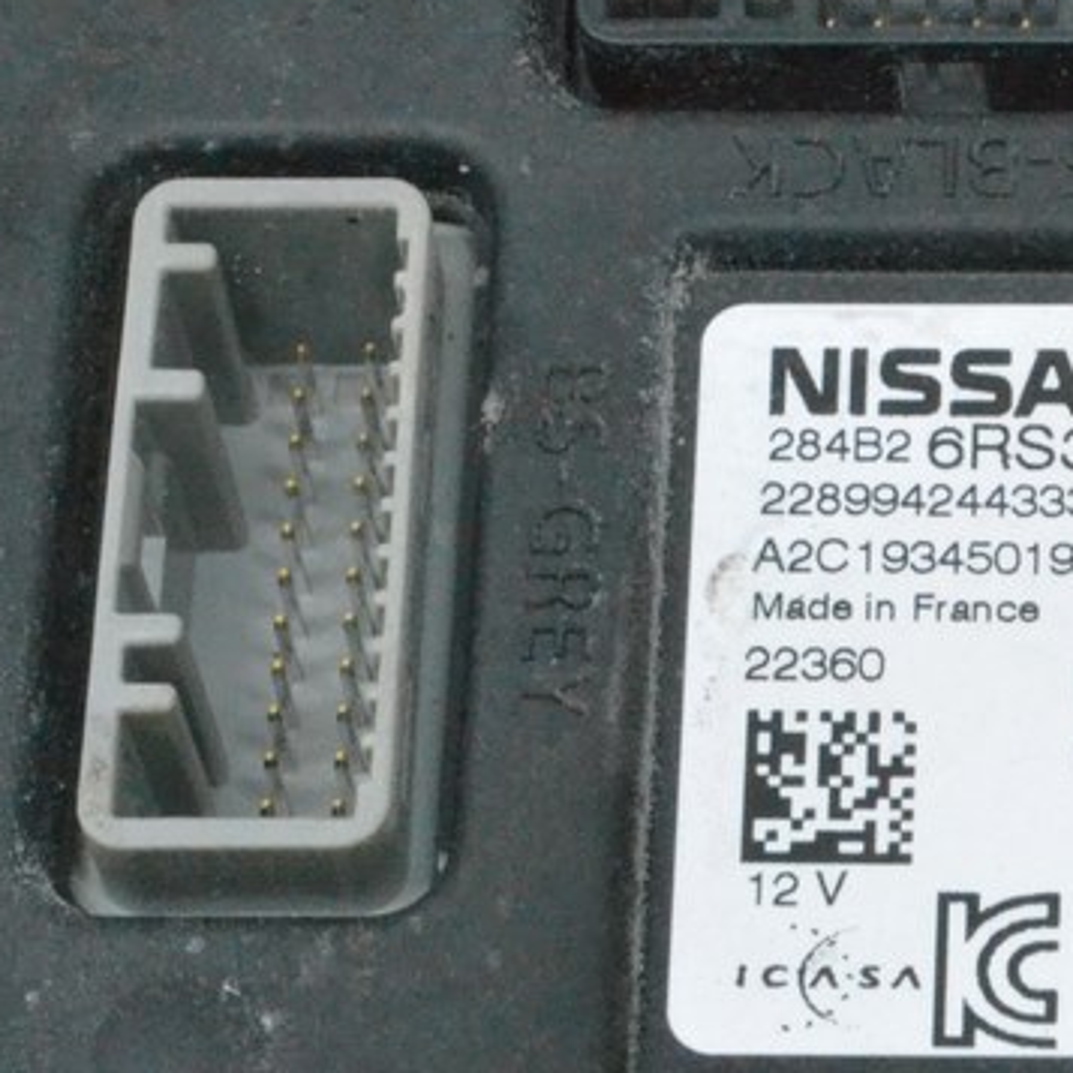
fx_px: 7057
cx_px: 1298
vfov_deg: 8.7
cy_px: 488
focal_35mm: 201
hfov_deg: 8.6
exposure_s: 1/50
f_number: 18
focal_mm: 55
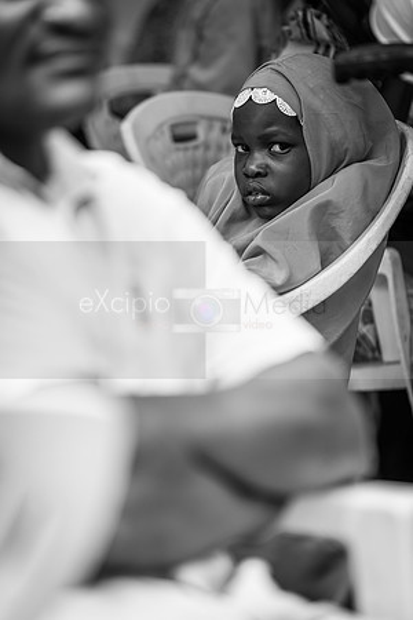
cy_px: 310
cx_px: 206
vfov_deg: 10.3
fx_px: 3441
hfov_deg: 6.9
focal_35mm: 200
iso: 100
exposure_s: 1/320
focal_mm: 200
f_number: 4
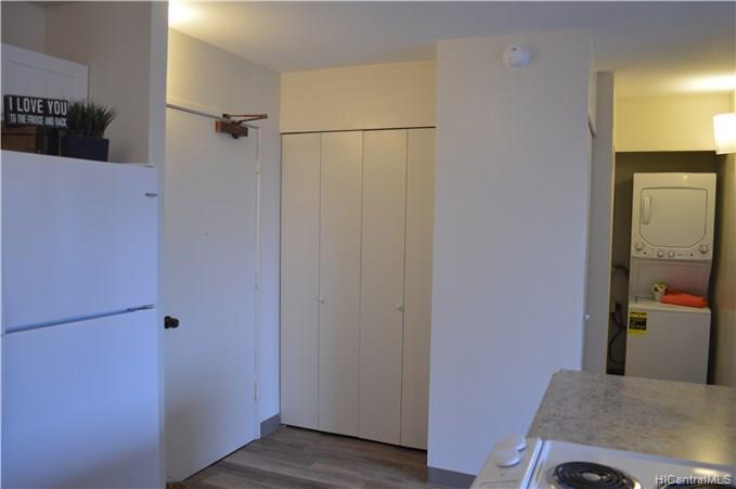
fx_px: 551
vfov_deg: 47.8
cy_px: 244
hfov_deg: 67.4
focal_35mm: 27
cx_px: 368
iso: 400
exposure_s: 1/60
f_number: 4.5
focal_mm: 18
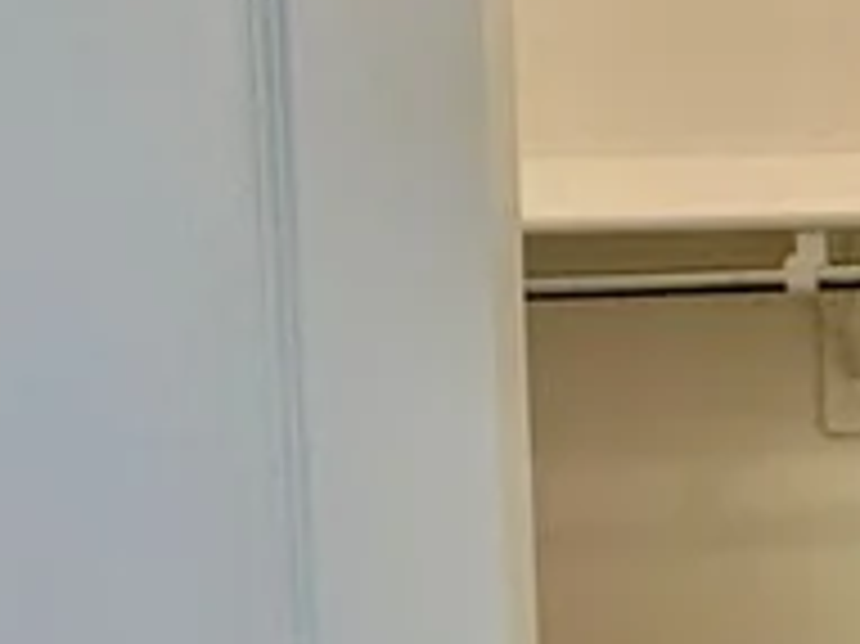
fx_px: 1862
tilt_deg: -3.1
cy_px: -18
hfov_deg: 19.3
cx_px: 1567
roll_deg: +0.1
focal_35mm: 75
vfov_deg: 19.0
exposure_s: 1/120
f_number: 2.2
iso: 200
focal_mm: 2.22
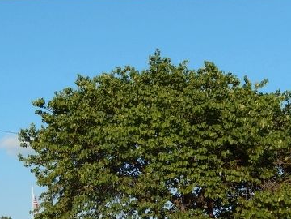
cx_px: 80
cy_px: 197
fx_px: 673
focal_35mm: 80
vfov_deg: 18.1
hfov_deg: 24.2
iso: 125
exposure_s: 1/800
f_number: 4
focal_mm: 6.5
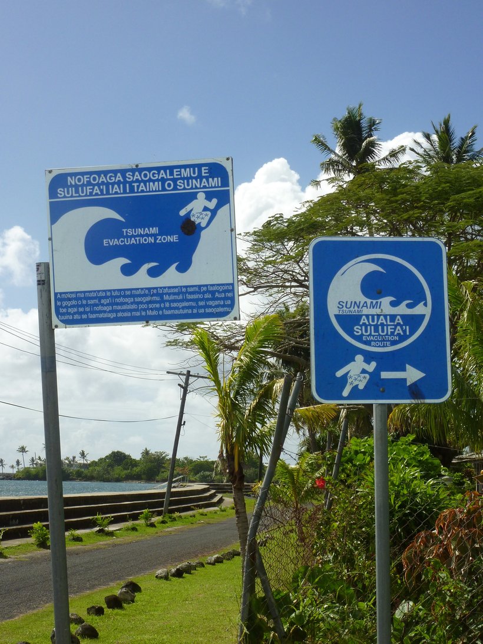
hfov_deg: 24.8
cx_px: 242
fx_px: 1097
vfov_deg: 32.7
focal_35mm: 59
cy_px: 322
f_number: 5.6
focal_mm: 9.7
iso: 100
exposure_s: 1/800
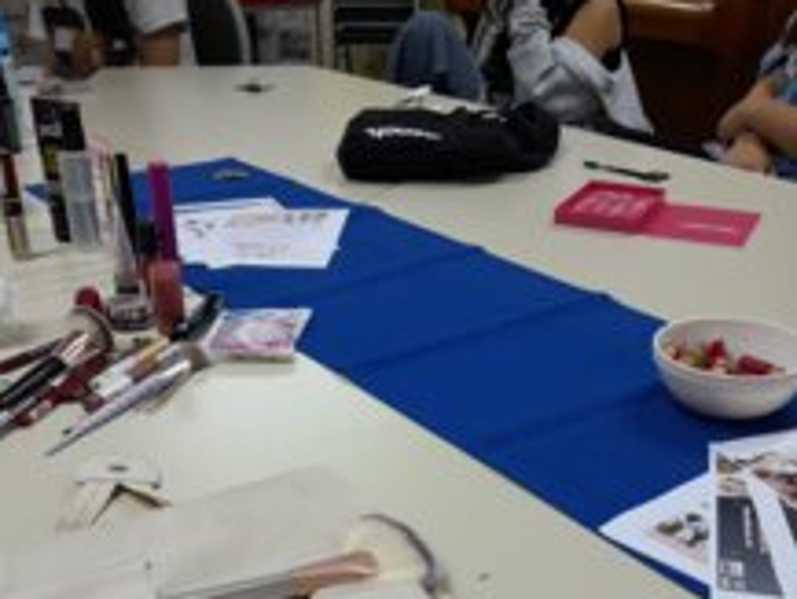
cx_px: 437
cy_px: 503
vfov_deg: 30.5
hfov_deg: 41.2
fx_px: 1060
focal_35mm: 46
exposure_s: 1/50
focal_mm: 4.6
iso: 100
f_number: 2
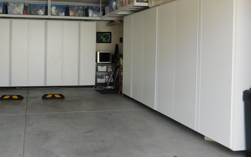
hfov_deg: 55.2
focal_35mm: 34
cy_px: 50
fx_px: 233
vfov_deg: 36.8
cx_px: 78
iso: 125
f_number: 3
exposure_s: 1/250
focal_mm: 4
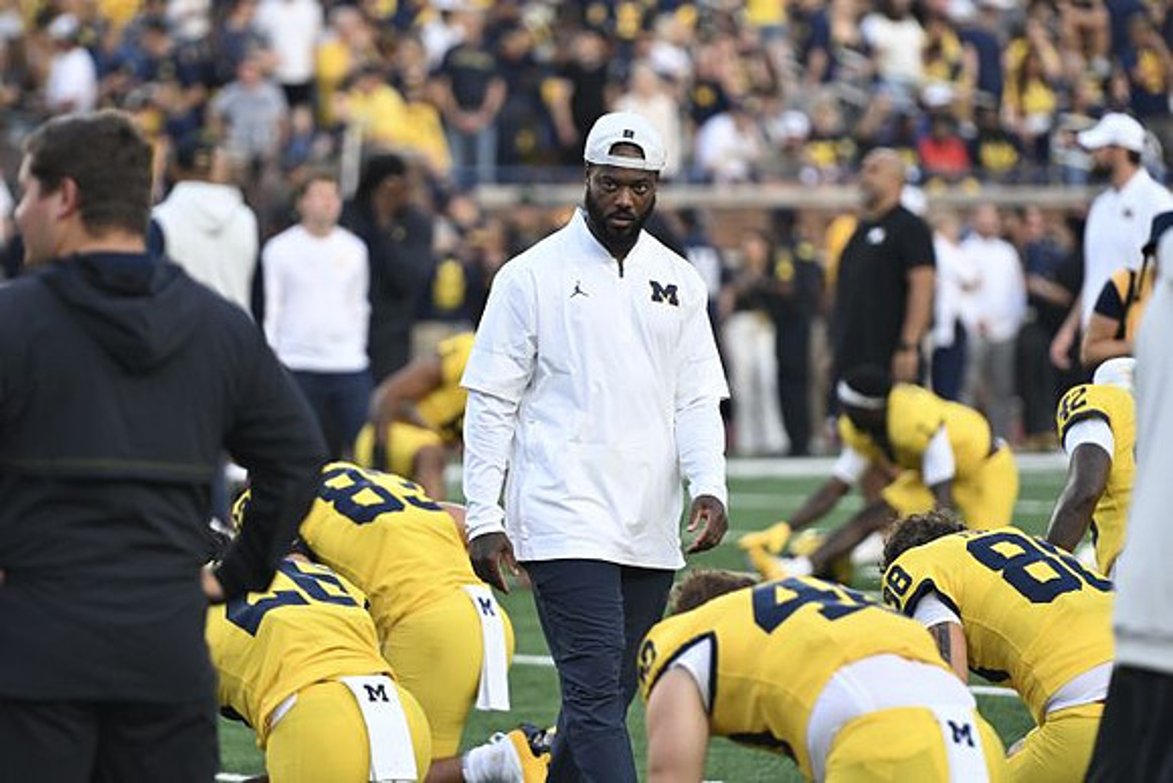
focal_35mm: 300
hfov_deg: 6.9
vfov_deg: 4.6
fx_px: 9777
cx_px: 586
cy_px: 392
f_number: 2.8
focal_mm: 200
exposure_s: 1/800
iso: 500
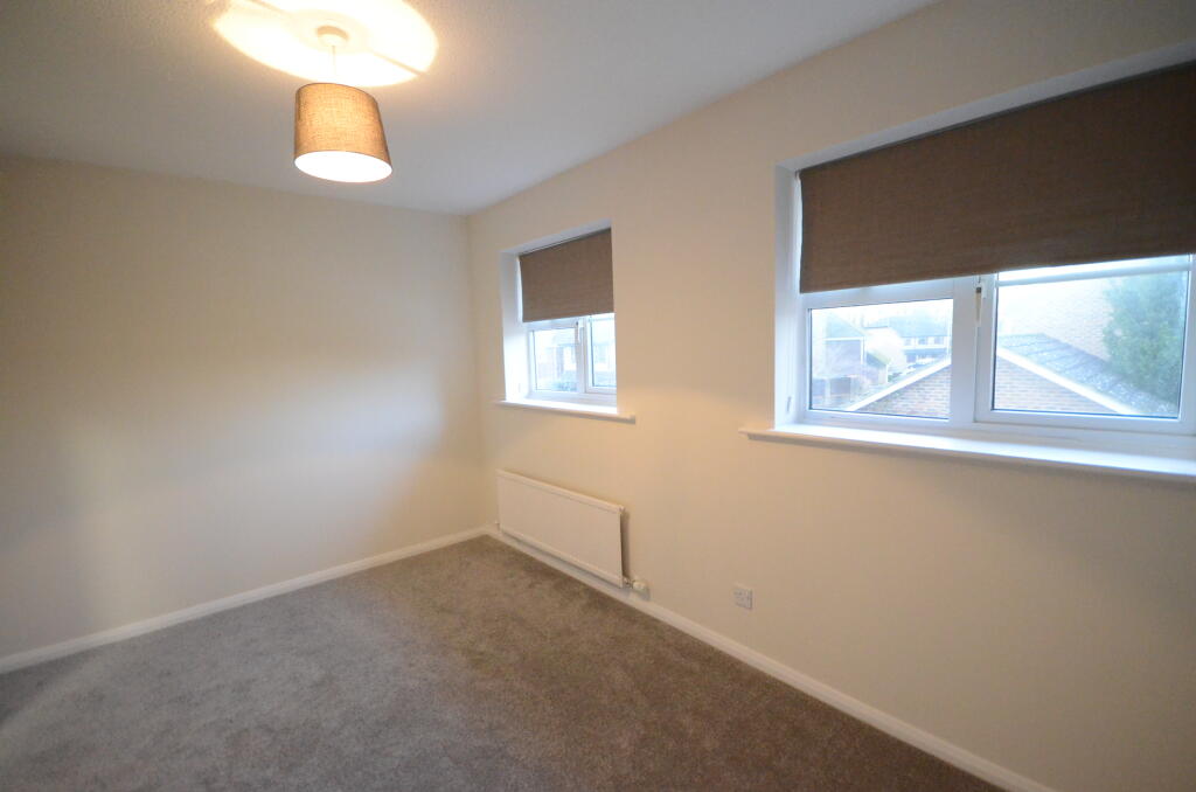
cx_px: 598
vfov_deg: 77.1
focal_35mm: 15
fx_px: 497
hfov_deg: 100.5
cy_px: 396
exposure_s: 1/100
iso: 6400
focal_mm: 10
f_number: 4
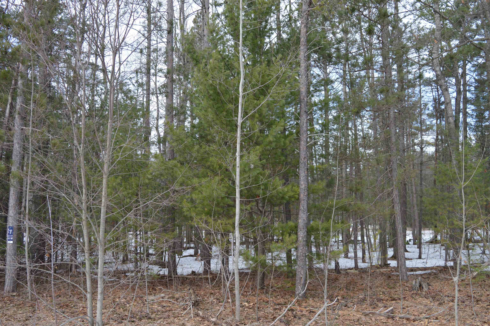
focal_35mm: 34
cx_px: 245
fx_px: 469
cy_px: 163
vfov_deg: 38.3
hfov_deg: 55.2
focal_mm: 23
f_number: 6.3
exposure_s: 1/160
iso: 100
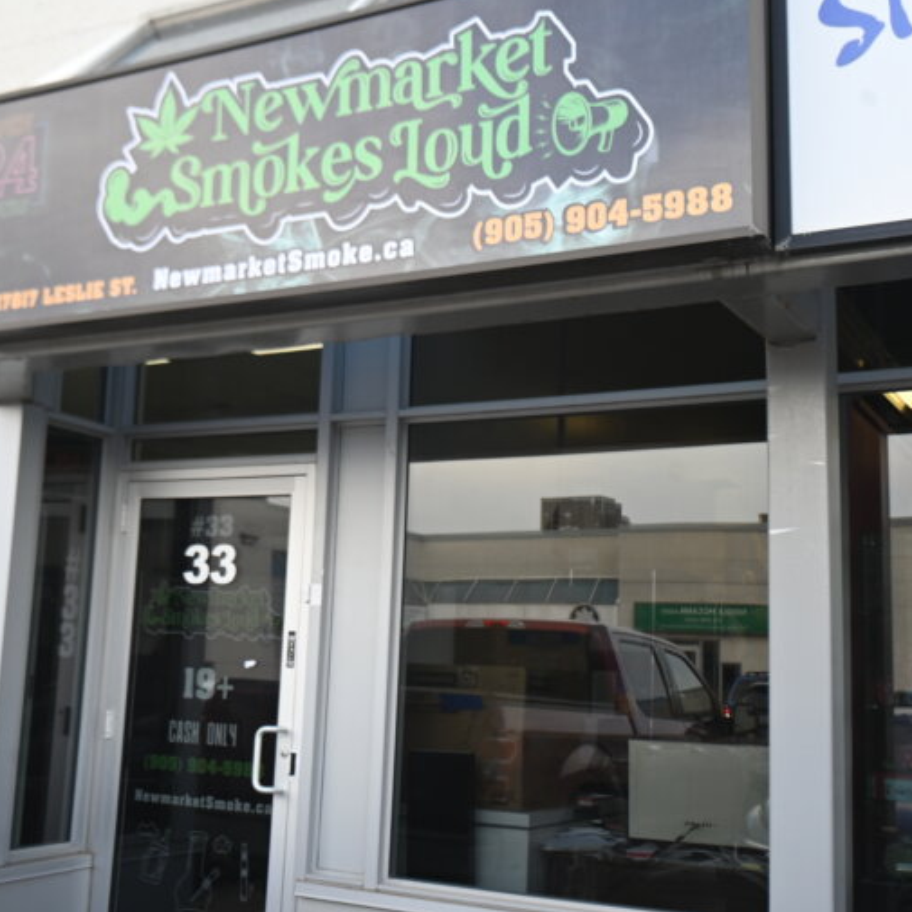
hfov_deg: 38.3
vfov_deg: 38.3
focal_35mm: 44
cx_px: 424
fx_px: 1312
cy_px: 454
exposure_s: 1/250
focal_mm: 34
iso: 360
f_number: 5
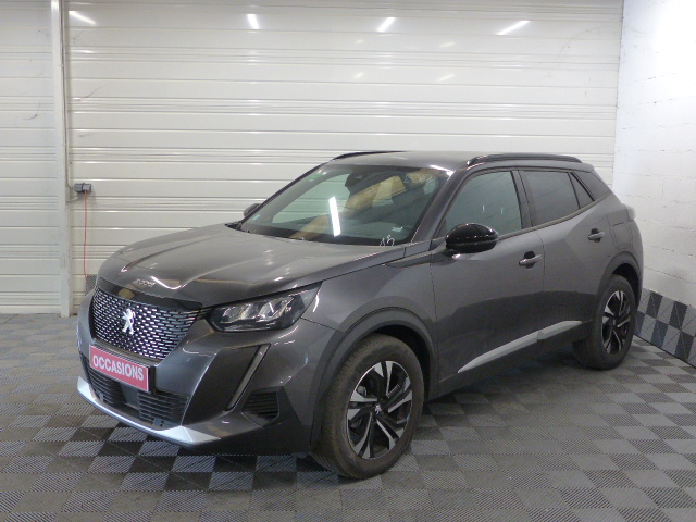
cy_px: 261
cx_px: 348
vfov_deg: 39.7
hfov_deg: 51.4
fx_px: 724
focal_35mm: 36
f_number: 2.8
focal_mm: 6.3
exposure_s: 1/50
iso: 400
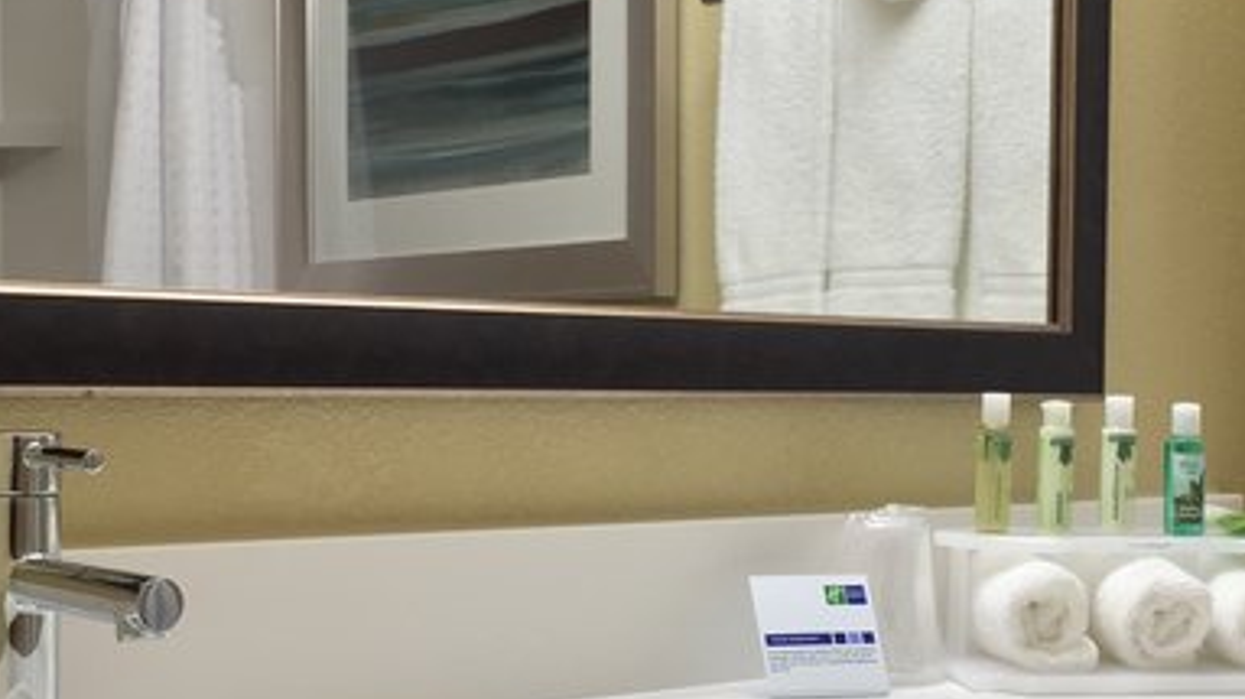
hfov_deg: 31.8
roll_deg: -1.3
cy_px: 406
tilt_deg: -1.4
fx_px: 2178
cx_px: 738
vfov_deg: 18.2
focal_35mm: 66
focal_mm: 4.15
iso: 40
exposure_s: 1/30
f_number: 2.2
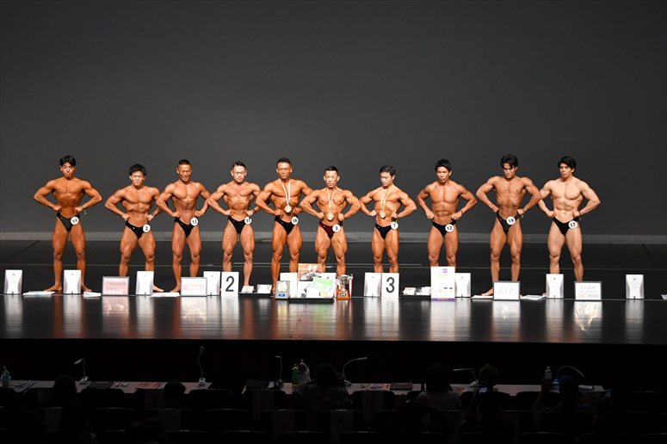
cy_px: 222
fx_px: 2167
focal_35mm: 117
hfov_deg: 17.5
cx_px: 334
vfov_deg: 11.7
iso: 2500
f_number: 5.6
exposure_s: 1/400
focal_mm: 78
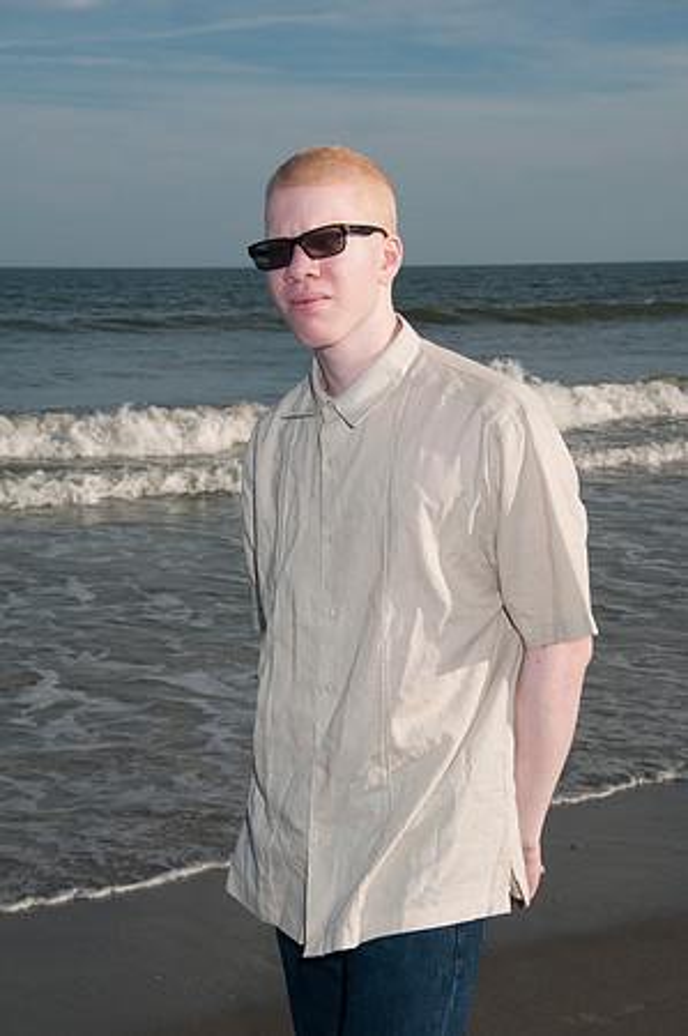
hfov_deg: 18.9
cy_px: 518
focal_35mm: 72
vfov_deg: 28.1
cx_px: 344
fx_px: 2069
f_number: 11
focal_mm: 48
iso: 100
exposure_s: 1/250
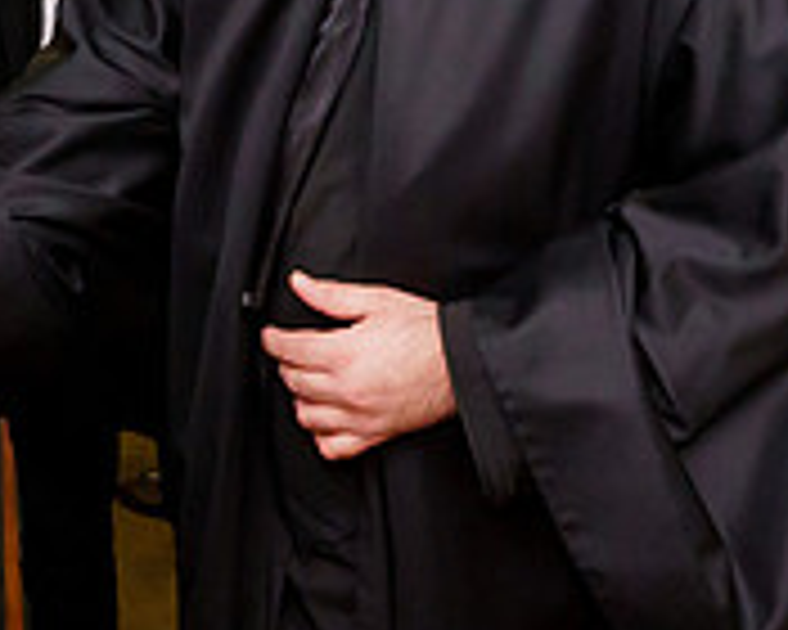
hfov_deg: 24.1
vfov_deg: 18.3
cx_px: 338
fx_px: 1842
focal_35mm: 79
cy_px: -147
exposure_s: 1/200
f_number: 4
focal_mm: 24
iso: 2500
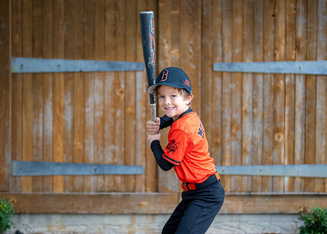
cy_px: 108
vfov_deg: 20.9
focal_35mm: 68
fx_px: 633
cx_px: 162
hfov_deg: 29.0
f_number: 1.2
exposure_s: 1/640
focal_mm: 50
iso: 500
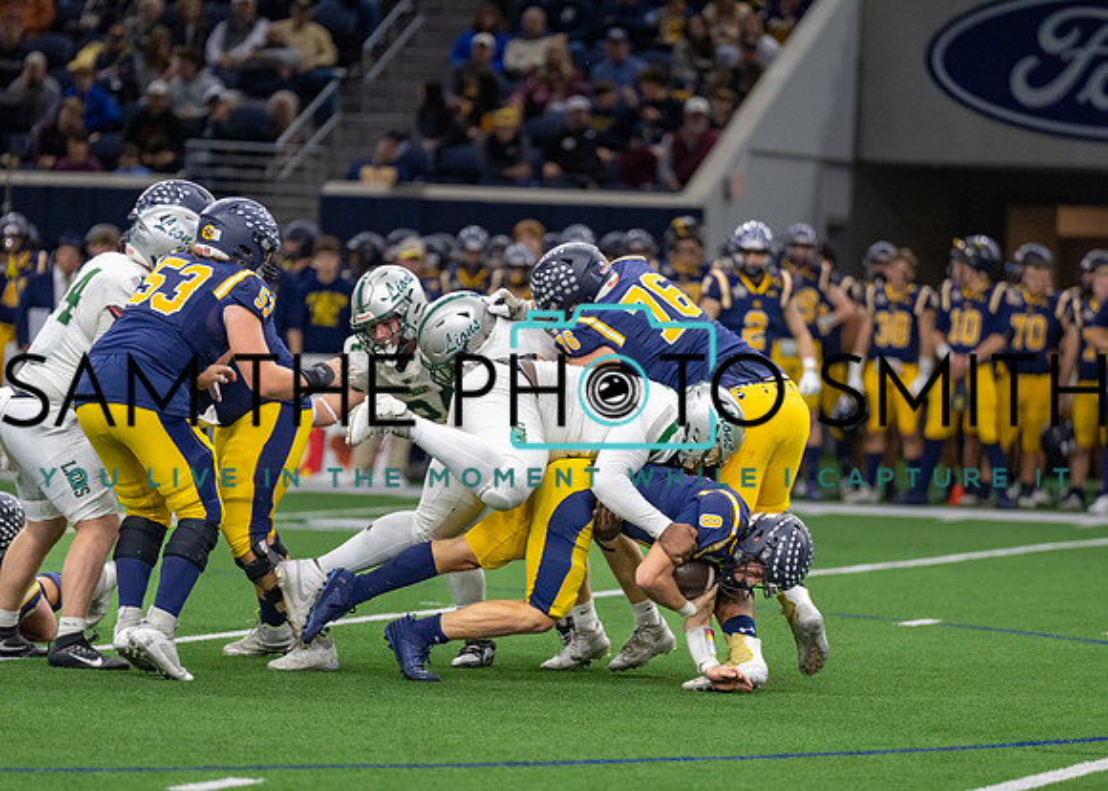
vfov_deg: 5.7
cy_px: 450
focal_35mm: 250
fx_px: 7880
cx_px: 553
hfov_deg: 8.0
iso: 2000
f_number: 2.8
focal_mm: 200
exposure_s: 1/1000
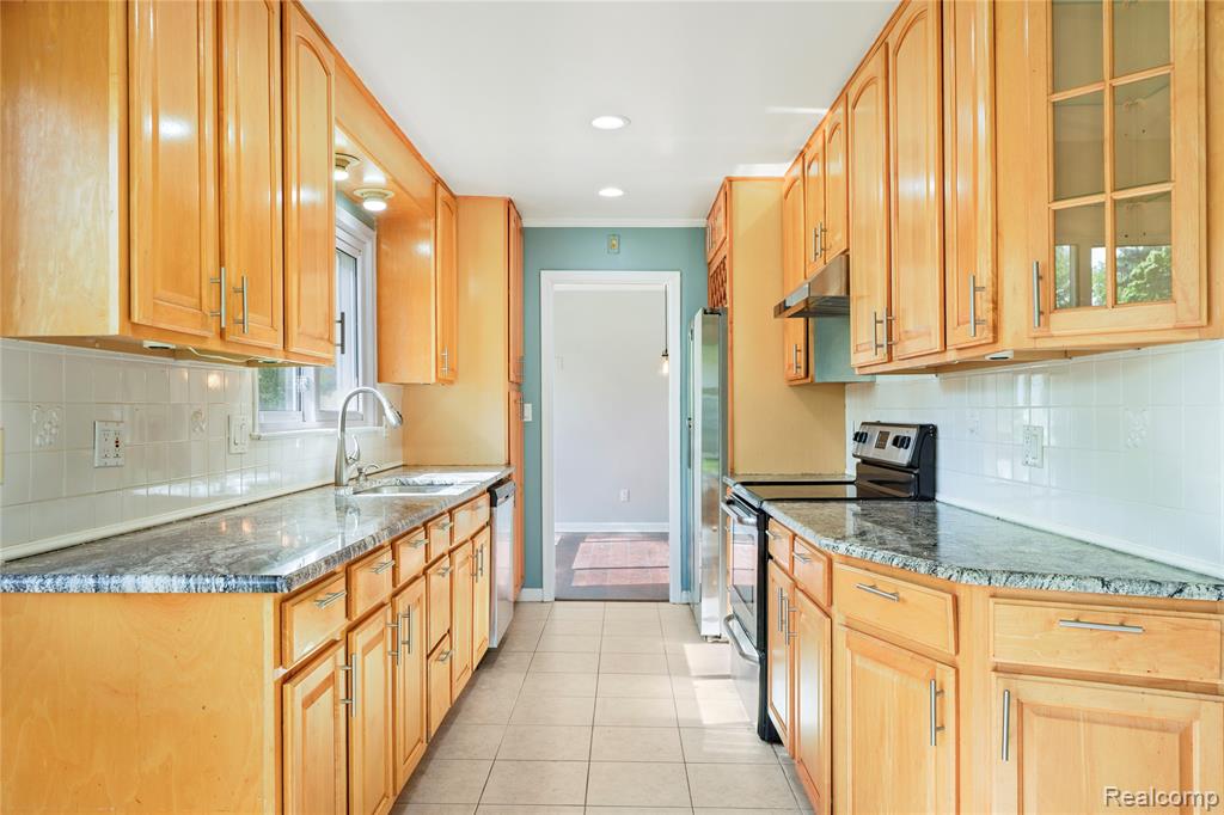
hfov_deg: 73.4
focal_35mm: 24
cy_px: 408
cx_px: 612
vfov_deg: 52.8
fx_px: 821
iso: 100
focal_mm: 16.1
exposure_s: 1/4
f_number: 8
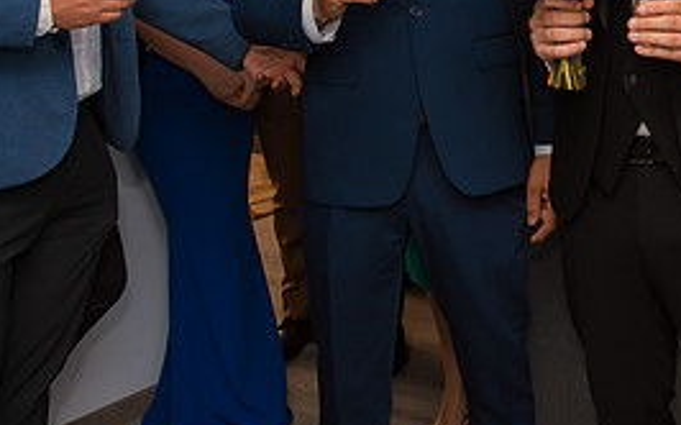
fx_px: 1299
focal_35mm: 70
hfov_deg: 27.5
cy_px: -74
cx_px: 700
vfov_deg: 17.8
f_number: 3.5
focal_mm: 24
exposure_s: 1/125
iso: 500
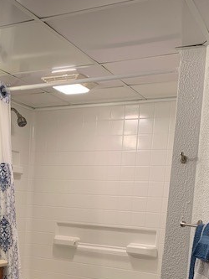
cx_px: 61
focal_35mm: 50
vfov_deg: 36.0
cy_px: 249
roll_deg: -3.1
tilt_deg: -6.8
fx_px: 402
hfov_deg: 28.8
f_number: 1.8
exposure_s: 1/60
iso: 80
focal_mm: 4.25
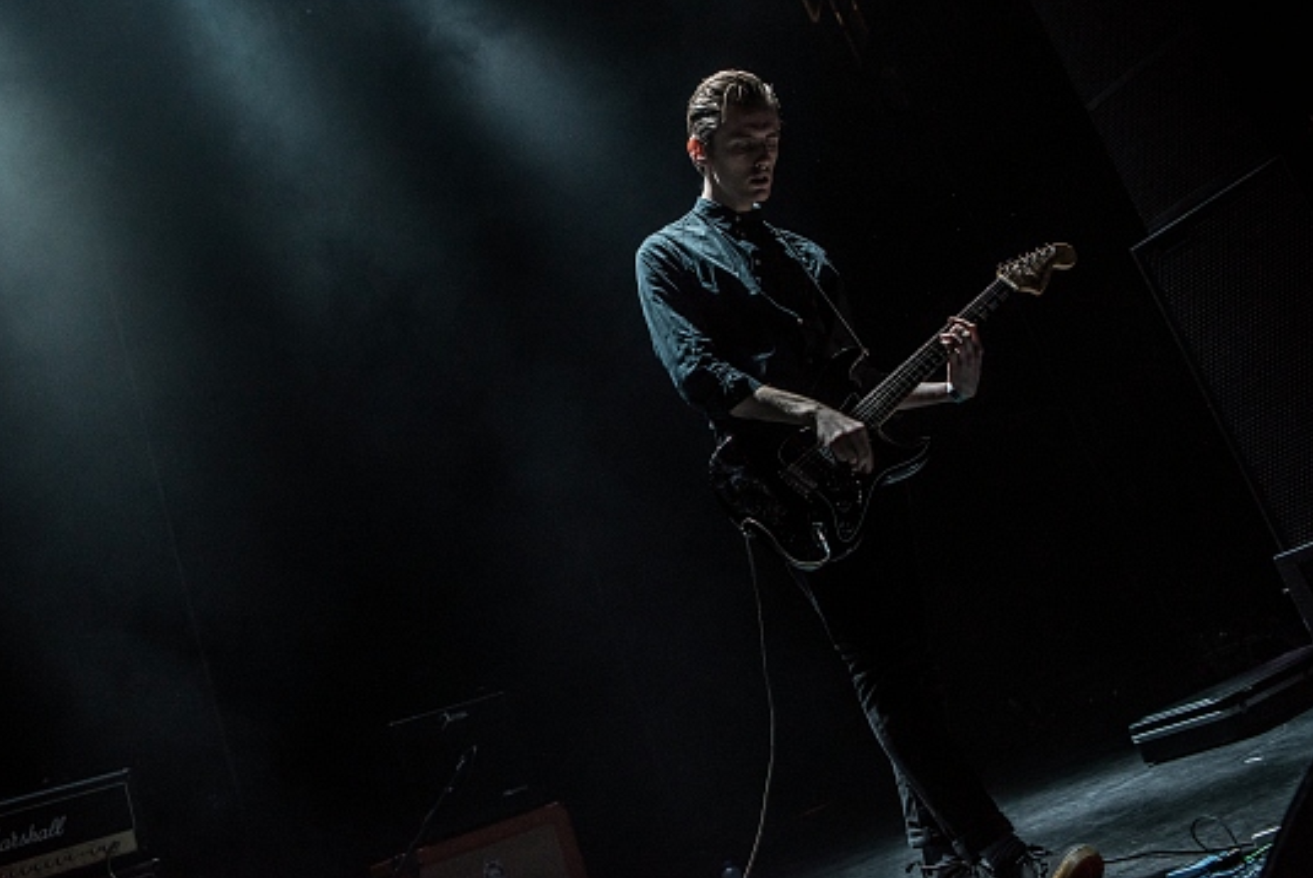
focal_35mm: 39
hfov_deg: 49.5
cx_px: 614
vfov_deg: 34.2
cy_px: 347
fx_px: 1424
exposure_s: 1/100
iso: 1250
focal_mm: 29
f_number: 2.8
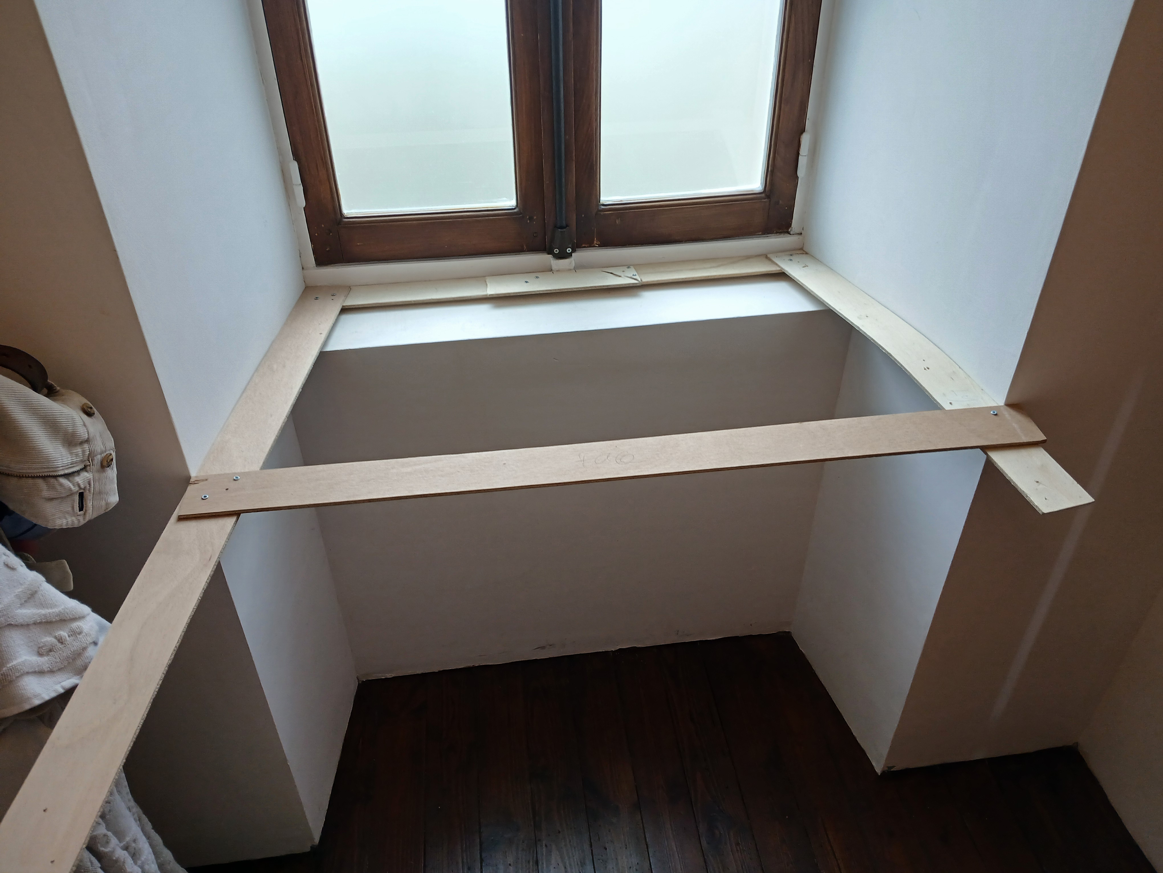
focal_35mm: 26
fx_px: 874
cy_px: 436
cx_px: 582
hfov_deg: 67.3
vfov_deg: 53.1
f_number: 1.8
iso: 64
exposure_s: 1/50
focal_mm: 3.98
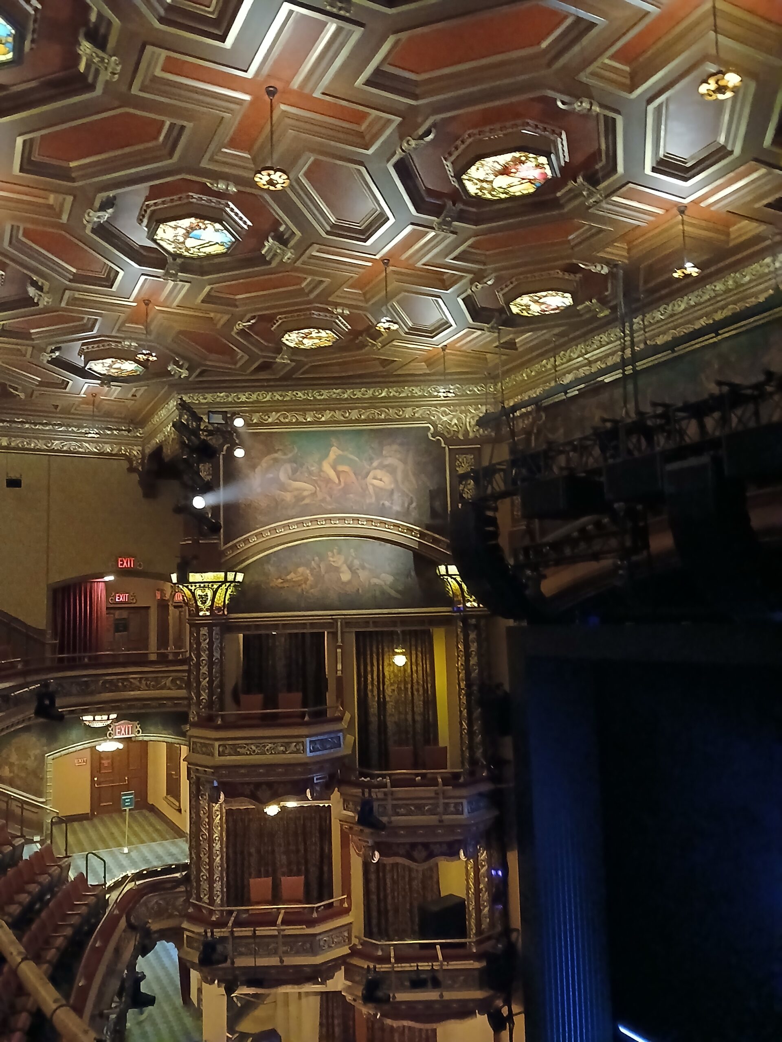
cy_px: 521
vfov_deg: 67.3
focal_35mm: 26
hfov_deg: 53.1
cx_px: 391
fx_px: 783
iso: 1600
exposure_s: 1/15
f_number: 1.8
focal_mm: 3.98
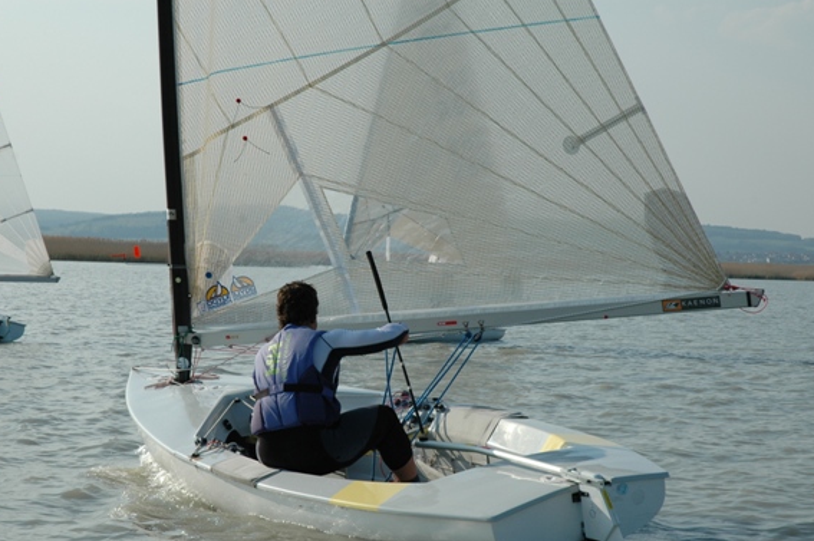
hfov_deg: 19.5
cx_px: 370
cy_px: 304
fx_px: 2372
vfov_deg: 13.0
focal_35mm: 105
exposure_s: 1/400
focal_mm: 62
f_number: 10
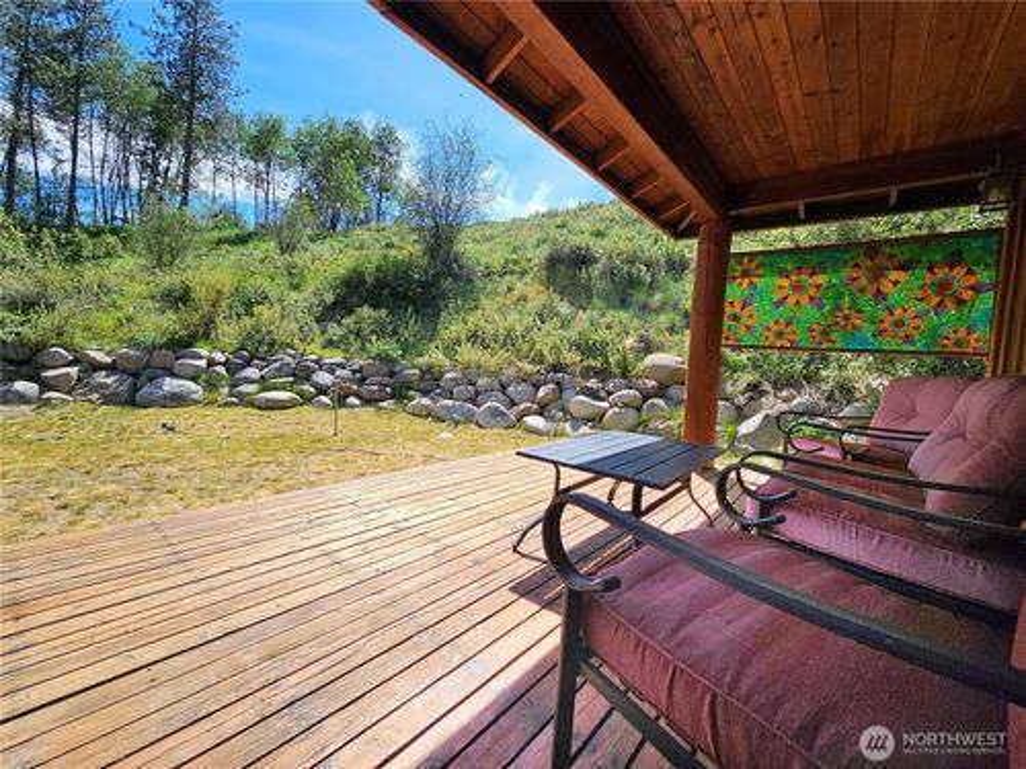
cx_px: 513
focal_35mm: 13
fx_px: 385
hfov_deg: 106.2
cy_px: 384
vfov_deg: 89.9
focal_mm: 2.2
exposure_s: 1/1311
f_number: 2.2
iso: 50
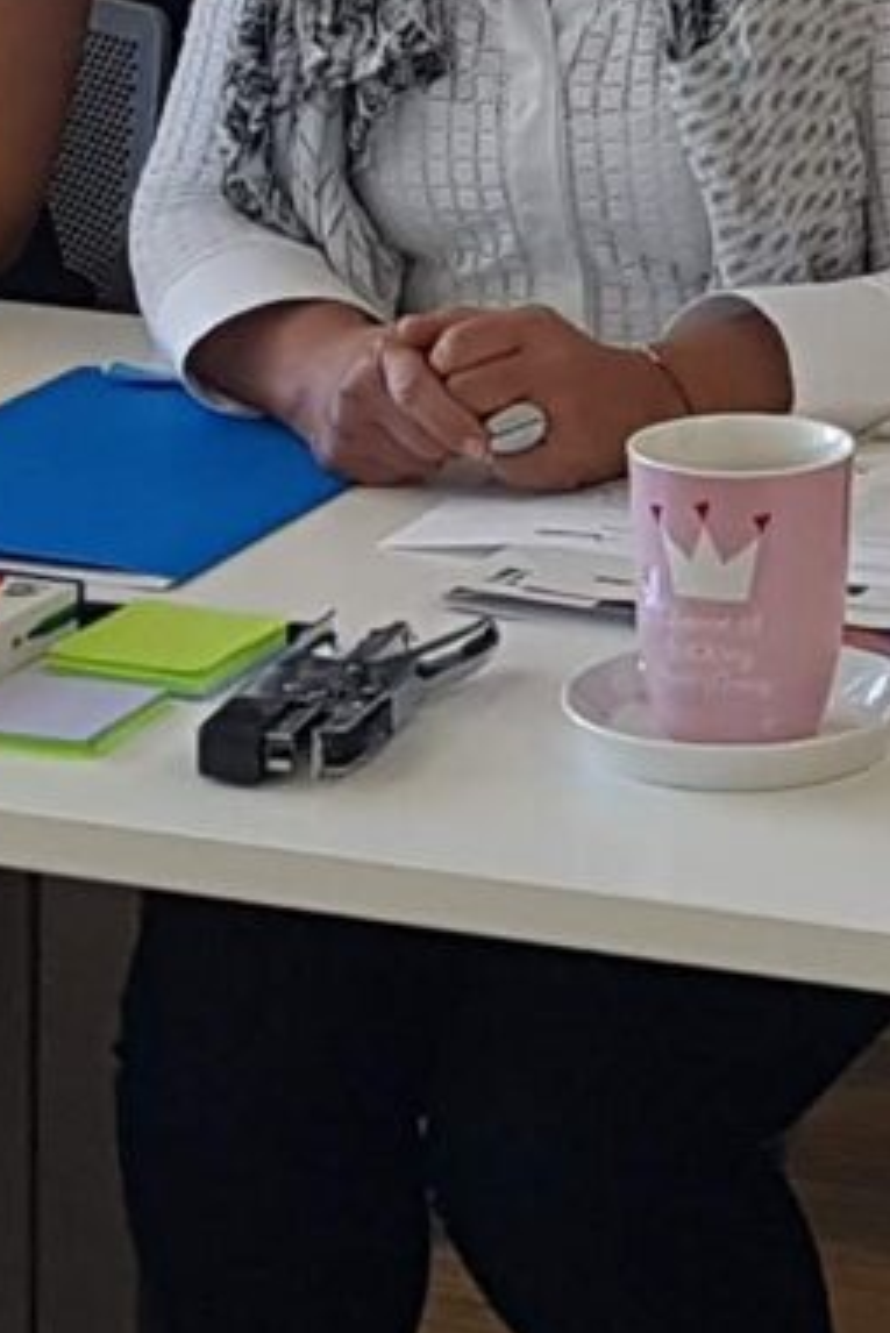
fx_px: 6705
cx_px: 1120
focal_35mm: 181
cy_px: -1110
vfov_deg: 10.6
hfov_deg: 7.5
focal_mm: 4.2
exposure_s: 1/50
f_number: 1.7
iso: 64
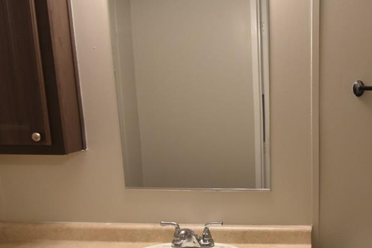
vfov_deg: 32.6
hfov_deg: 45.2
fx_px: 413
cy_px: 192
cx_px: 315
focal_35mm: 40
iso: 800
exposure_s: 1/60
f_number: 3.5
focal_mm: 10
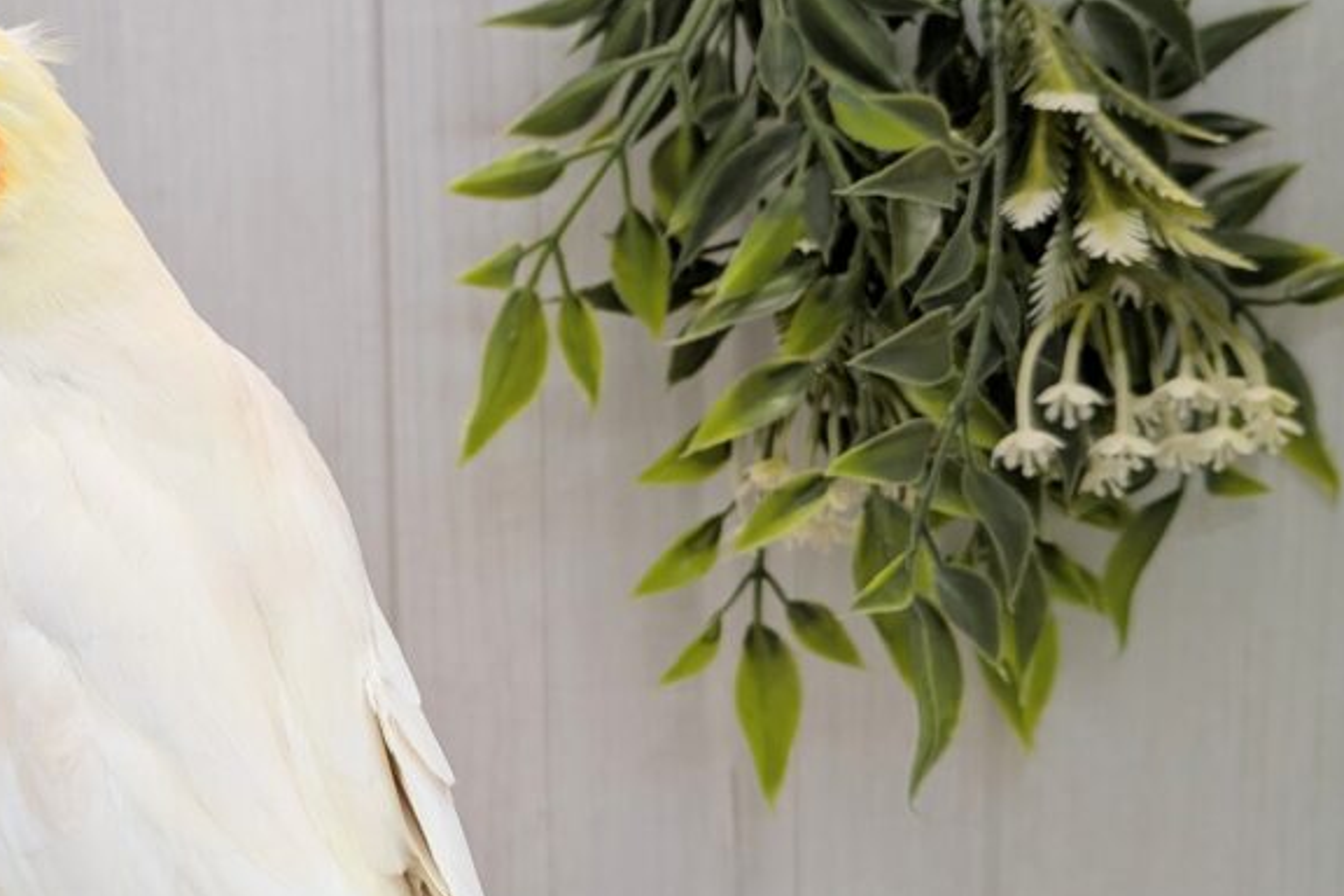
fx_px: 1941
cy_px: 555
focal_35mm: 52
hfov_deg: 36.5
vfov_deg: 25.9
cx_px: 212
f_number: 1.7
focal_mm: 4.53
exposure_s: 1/100
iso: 52
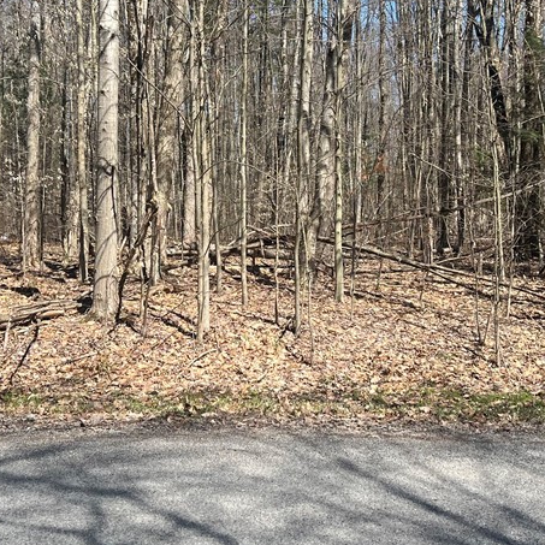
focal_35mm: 52
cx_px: 219
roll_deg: -0.1
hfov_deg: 32.7
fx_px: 926
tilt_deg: +0.1
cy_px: 214
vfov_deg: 32.7
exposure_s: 1/2632
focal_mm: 5.7
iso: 50
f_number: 1.5
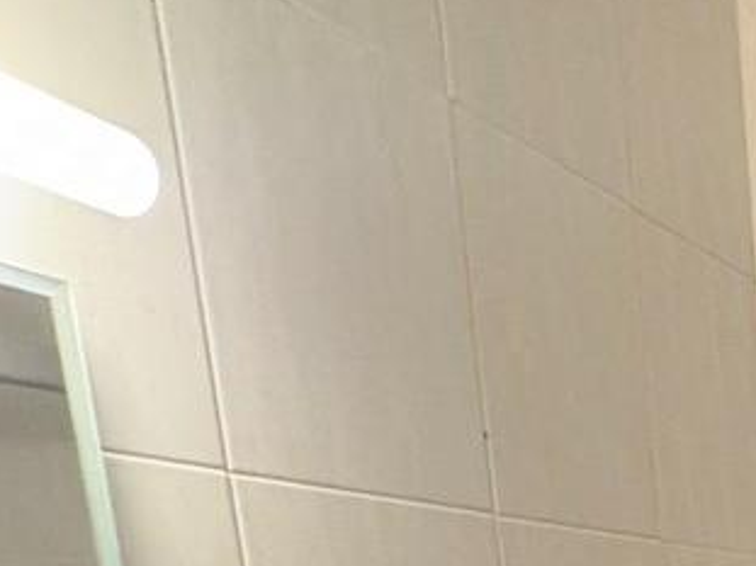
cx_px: 1245
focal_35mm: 54
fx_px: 1179
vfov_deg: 21.3
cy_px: 921
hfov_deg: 24.0
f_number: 2.2
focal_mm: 2.22
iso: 500
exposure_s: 1/50
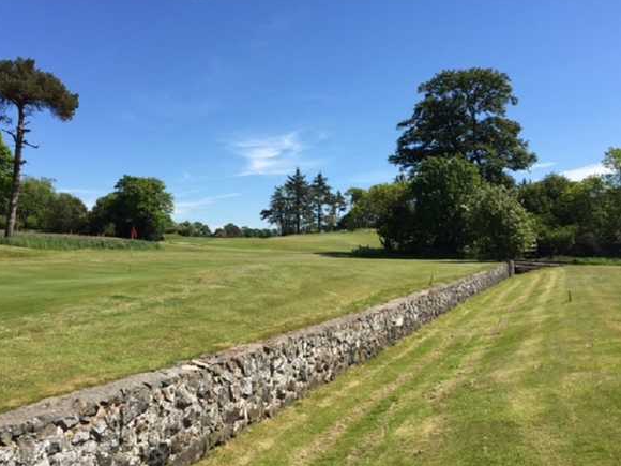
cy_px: 244
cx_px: 285
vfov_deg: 44.1
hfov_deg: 56.7
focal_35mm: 32
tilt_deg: +1.6
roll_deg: +0.3
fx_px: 574
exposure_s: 1/1799
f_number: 2.2
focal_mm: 4.15
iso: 32
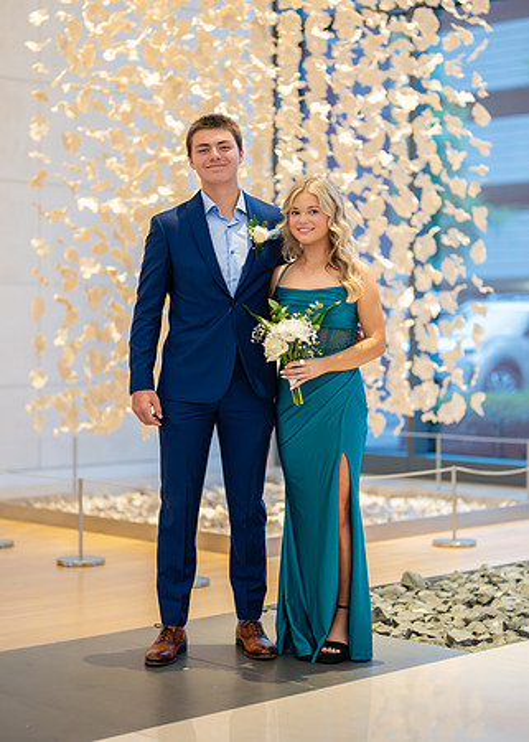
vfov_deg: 26.2
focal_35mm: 76
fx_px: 1595
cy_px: 379
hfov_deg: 18.8
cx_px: 268
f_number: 1.2
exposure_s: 1/800
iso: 1000
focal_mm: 50
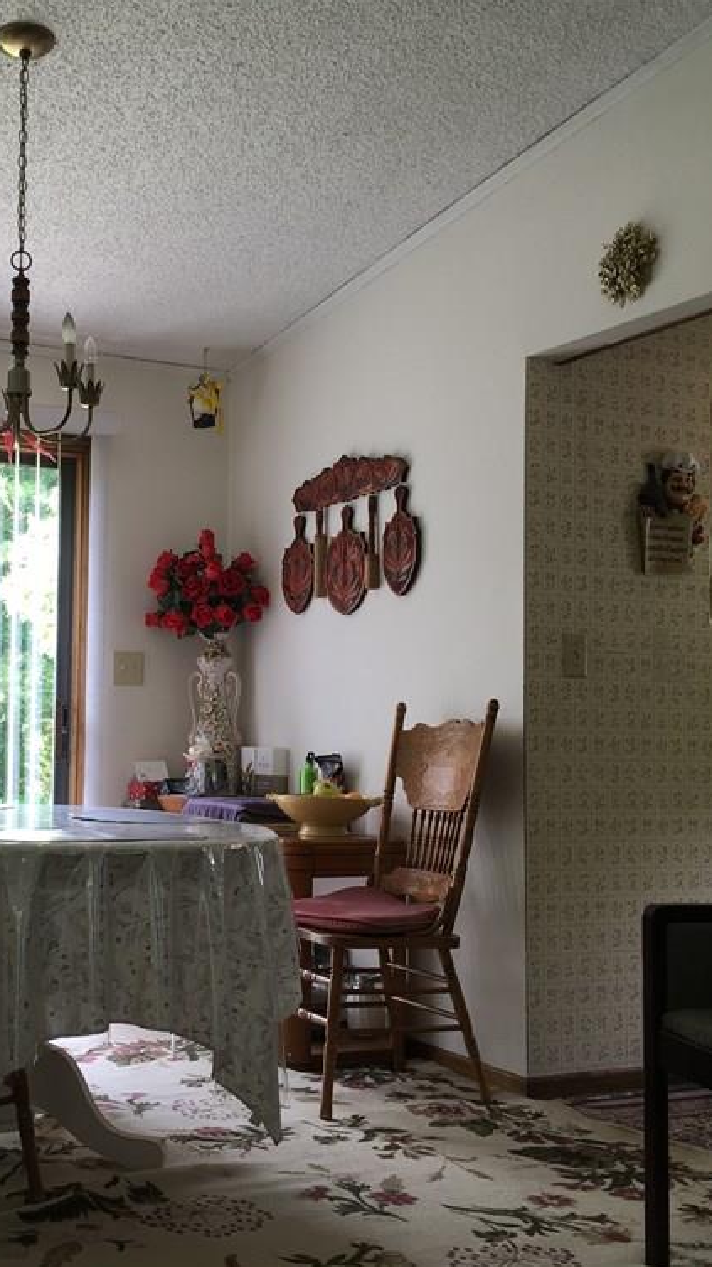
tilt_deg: +3.5
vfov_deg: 47.4
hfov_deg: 27.5
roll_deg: -0.3
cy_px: 642
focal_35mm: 43
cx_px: 224
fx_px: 1443
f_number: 2.2
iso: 25
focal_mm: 4.15
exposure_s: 1/40
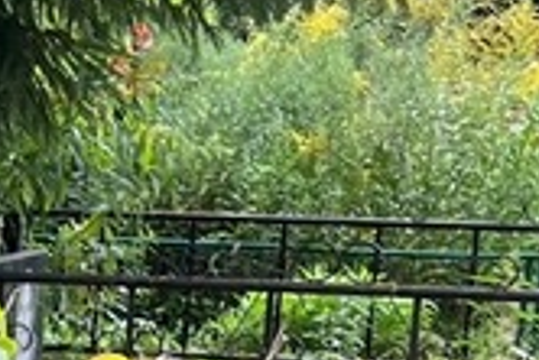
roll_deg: +2.4
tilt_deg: -16.4
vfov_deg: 7.8
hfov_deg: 11.1
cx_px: -549
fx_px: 2502
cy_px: 782
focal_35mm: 167
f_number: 1.5
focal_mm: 5.7
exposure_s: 1/233
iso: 40
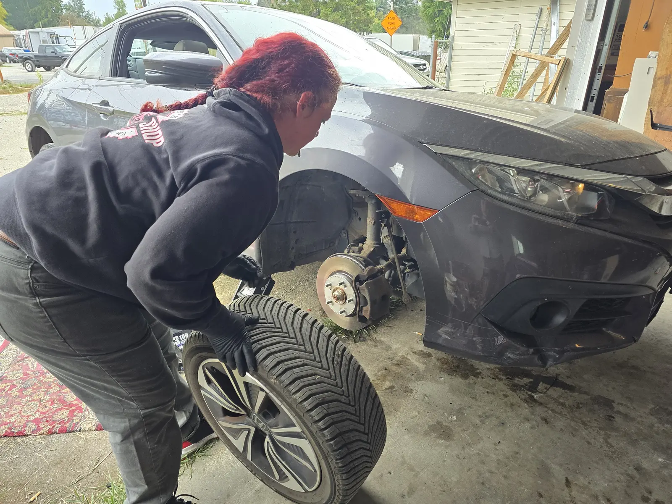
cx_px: 336
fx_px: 446
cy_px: 252
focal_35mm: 23
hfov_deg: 73.9
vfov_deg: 58.9
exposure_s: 1/120
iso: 250
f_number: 1.7
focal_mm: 6.3
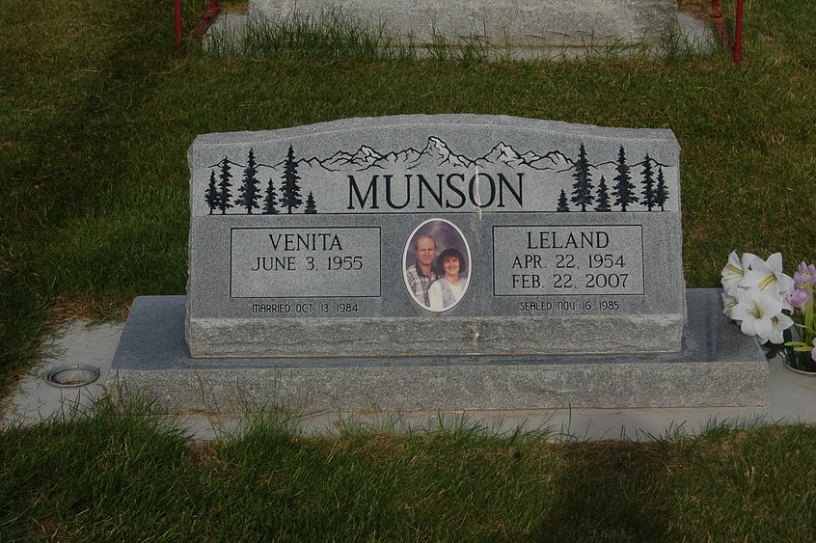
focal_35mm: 78
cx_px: 408
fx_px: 1767
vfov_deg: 17.5
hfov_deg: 26.0
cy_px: 272
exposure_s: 1/320
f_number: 9
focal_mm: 52
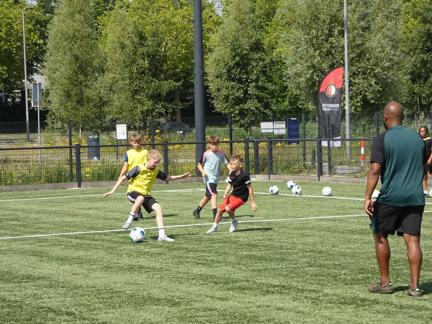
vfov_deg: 12.7
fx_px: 1460
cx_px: 209
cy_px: 156
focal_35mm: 117
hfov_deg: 16.8
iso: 80
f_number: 5
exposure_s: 1/320
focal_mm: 19.7
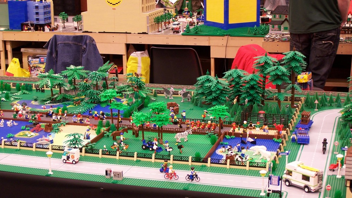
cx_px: 177
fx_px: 691
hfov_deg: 28.6
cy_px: 105
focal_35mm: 74
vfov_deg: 16.3
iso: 80
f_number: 3.2
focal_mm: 11.1
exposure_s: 1/2
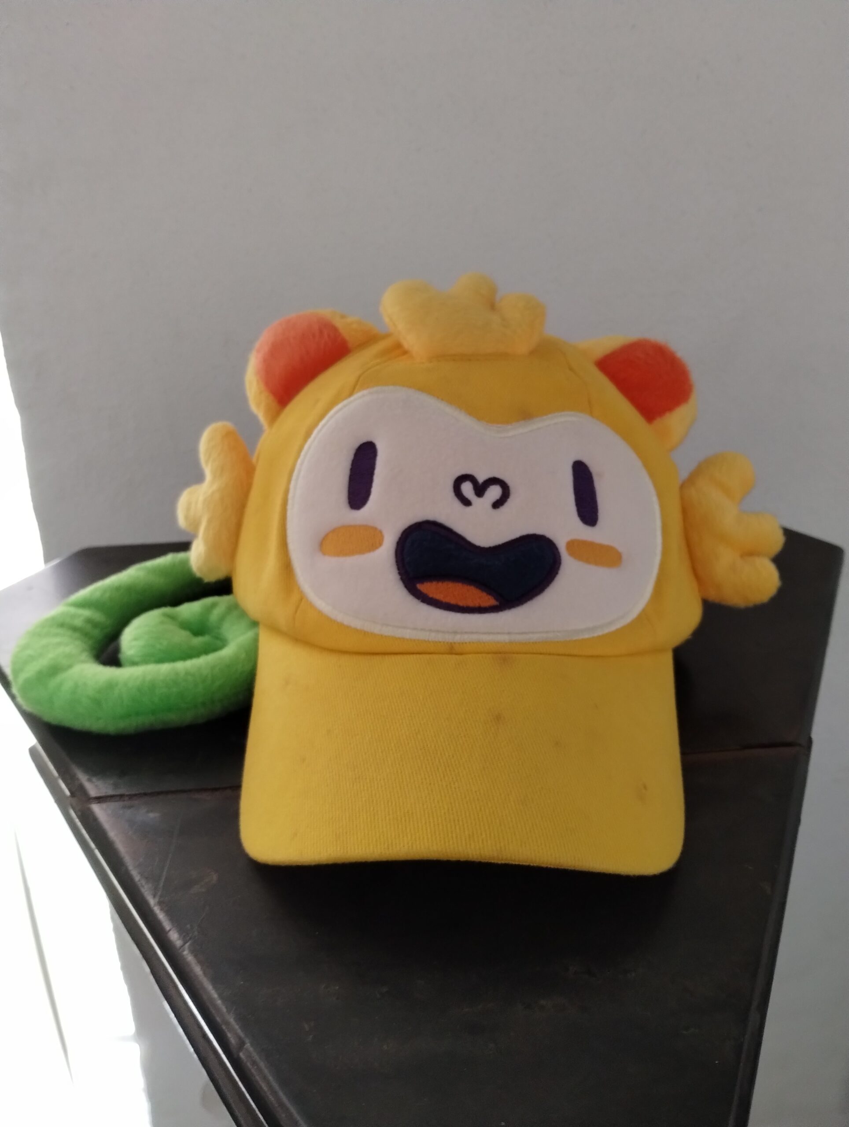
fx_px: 913
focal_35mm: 28
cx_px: 424
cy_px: 564
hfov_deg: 49.9
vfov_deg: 63.4
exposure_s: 1/30
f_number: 1.8
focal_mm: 4.27
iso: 744
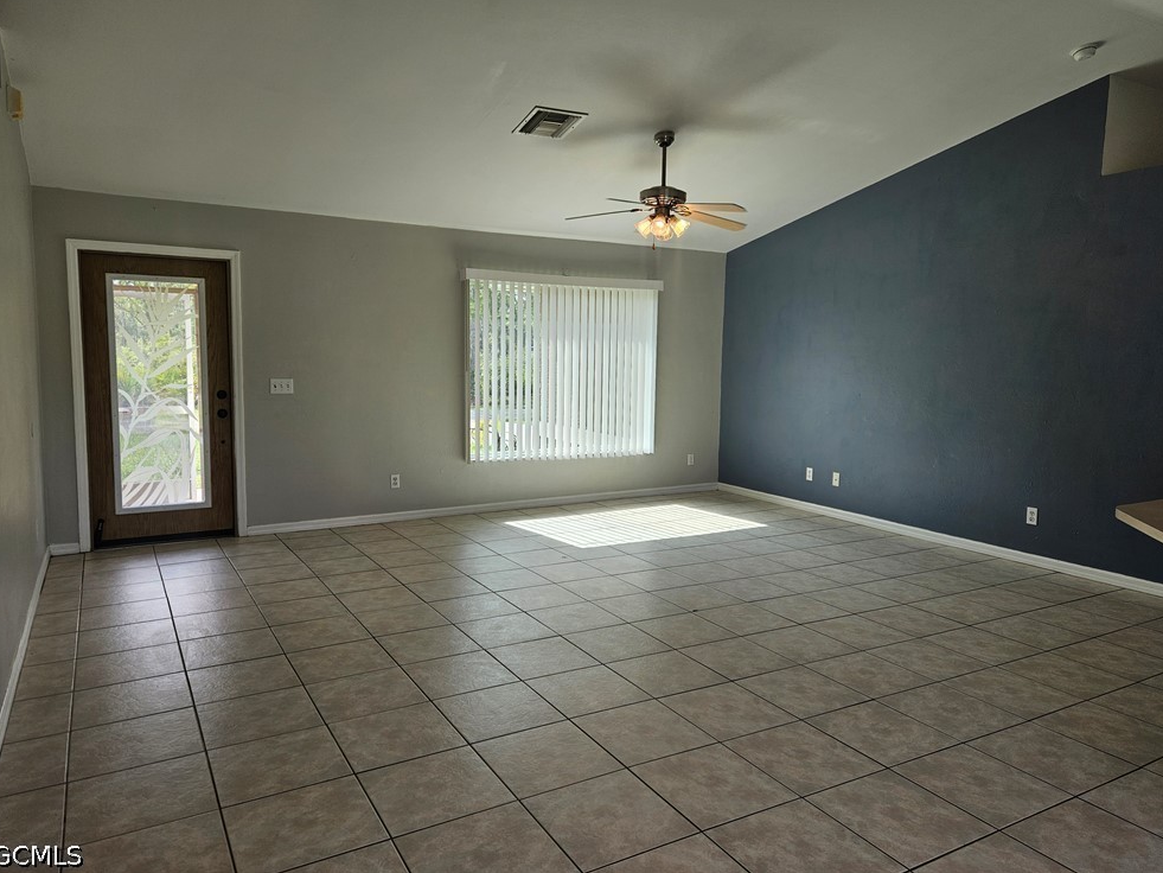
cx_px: 577
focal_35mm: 24
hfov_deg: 71.6
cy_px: 420
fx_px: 806
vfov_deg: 56.8
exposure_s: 1/212
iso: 25
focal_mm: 5.4
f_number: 1.8
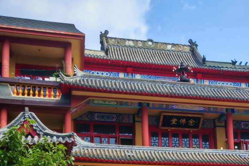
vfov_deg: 20.0
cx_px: 191
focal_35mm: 63
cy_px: 206
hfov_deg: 31.3
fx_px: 435
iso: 50
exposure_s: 1/1600
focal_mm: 5.52
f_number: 1.9
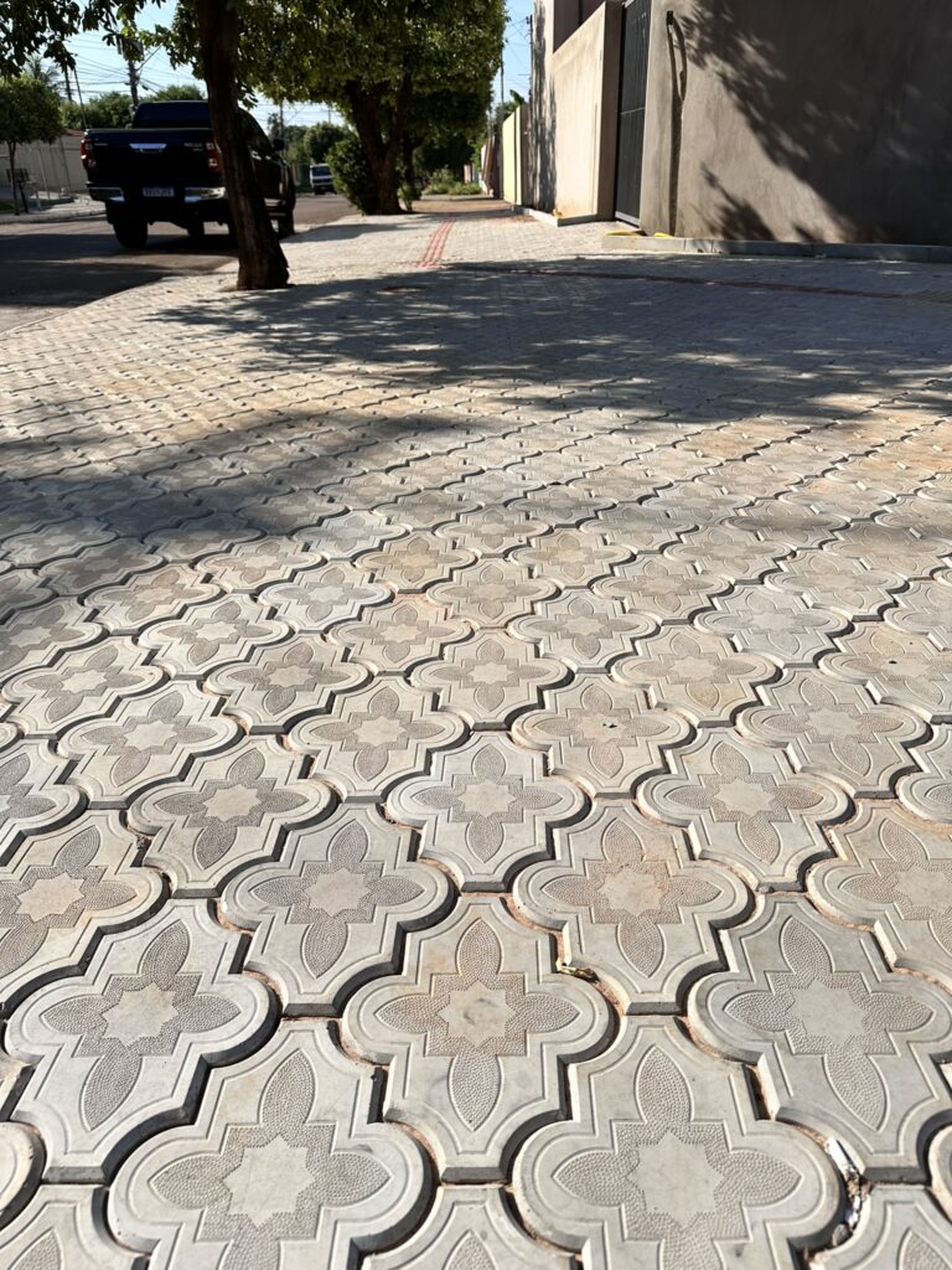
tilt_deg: -28.8
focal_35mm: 24
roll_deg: +0.8
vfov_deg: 71.6
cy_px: 635
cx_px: 476
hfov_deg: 56.8
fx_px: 880
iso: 80
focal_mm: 6.86
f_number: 1.78
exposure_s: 1/5848
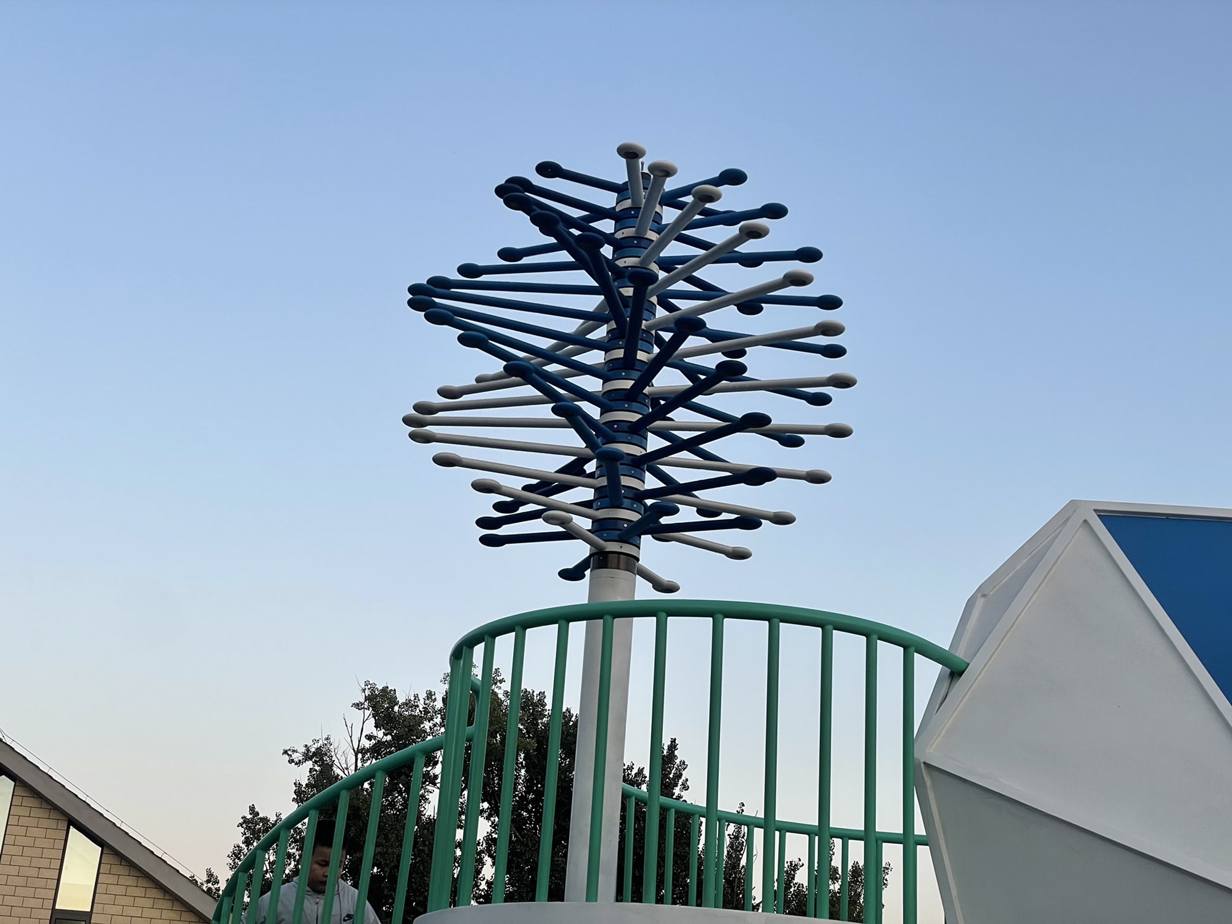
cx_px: 616
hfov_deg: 36.8
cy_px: 462
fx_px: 1851
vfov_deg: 28.0
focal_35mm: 52
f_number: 2
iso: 25
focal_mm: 6
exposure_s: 1/99
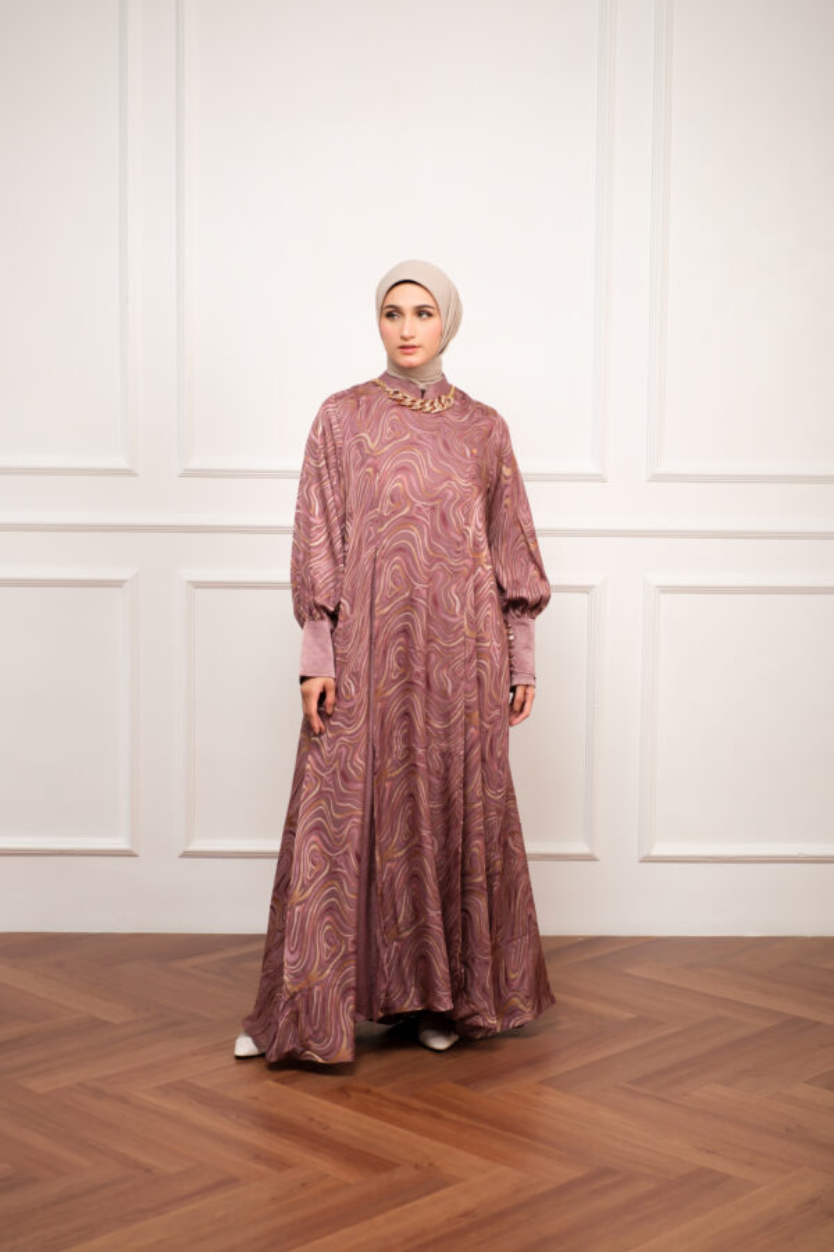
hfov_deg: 25.5
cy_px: 626
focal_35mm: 53
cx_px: 417
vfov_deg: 37.5
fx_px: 1842
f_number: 4.5
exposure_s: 1/200
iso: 125
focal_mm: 35
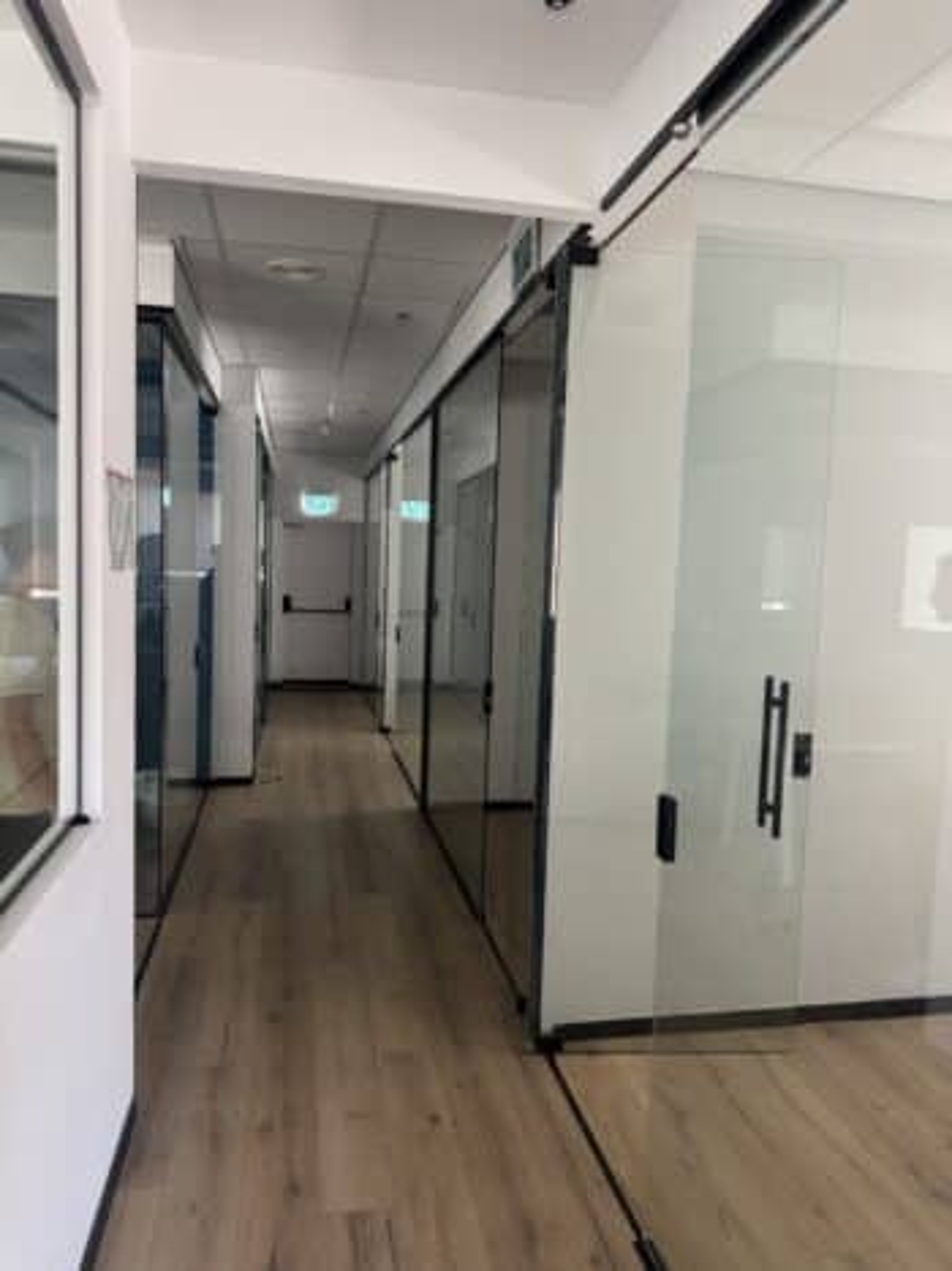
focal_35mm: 24
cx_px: 476
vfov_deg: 71.6
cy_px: 636
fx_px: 880
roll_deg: -2.1
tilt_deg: -2.5
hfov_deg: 56.8
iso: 500
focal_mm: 6.76
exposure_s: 1/60
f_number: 1.78
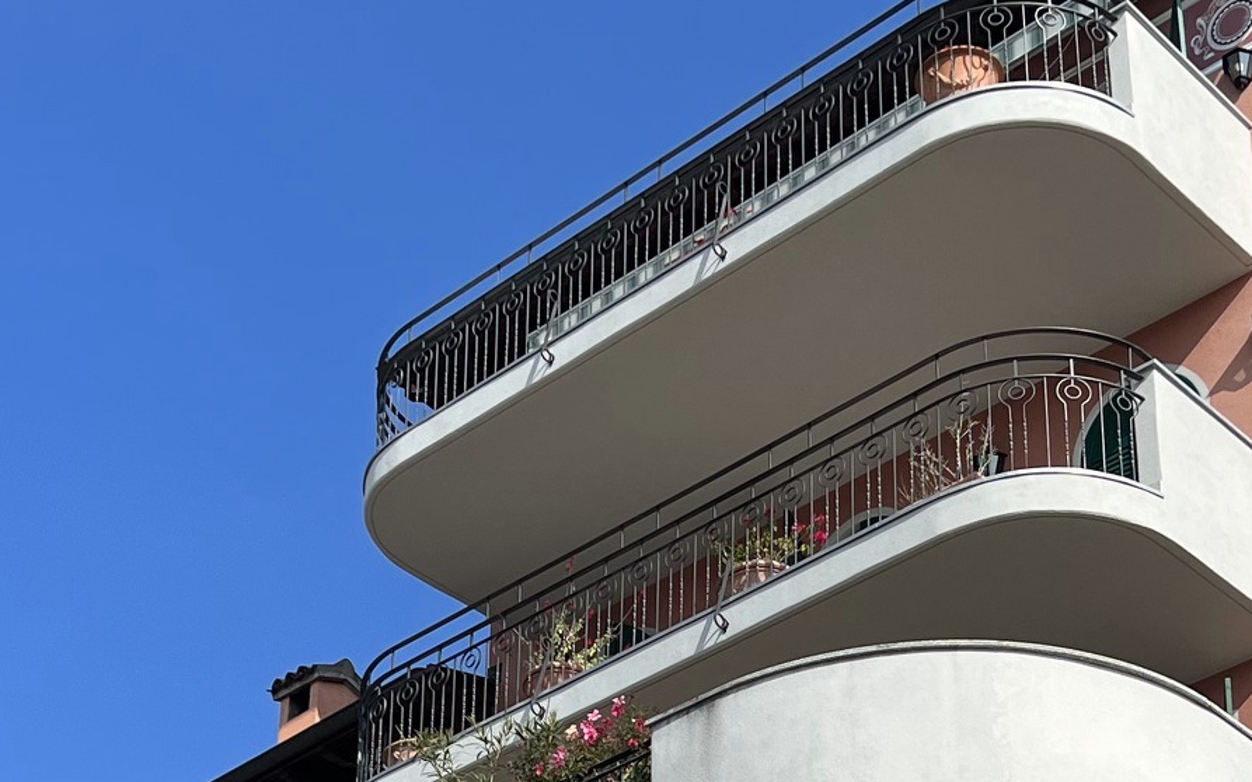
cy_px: 985
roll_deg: -1.1
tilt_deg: +24.6
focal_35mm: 79
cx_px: 641
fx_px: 2695
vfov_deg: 15.8
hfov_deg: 26.1
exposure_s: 1/4630
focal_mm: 5.7
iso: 50
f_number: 1.5
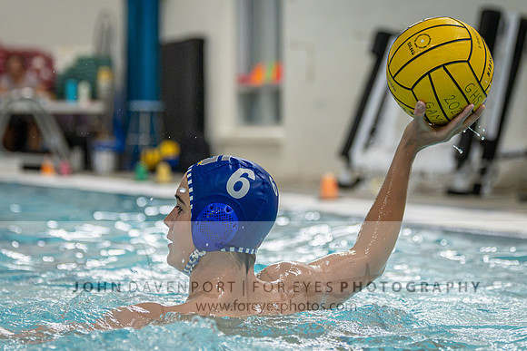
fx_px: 2621
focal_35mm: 179
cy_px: 91
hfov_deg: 11.5
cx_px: 263
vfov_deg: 7.7
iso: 7200
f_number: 4
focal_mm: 116
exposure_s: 1/1000
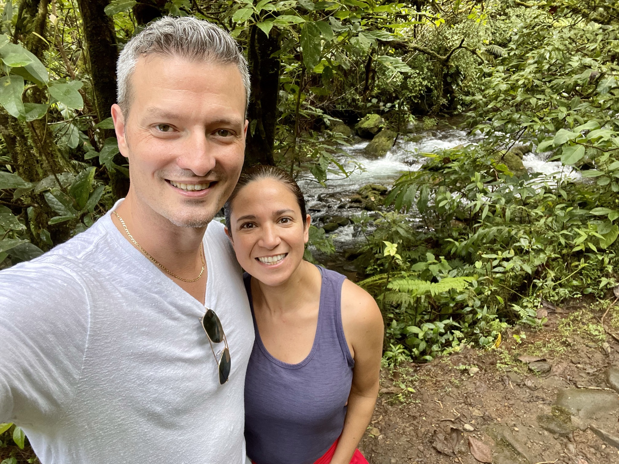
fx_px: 411
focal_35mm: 23
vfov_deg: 58.9
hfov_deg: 73.9
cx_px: 310
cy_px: 232
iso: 80
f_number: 2.2
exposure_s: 1/121
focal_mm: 2.71
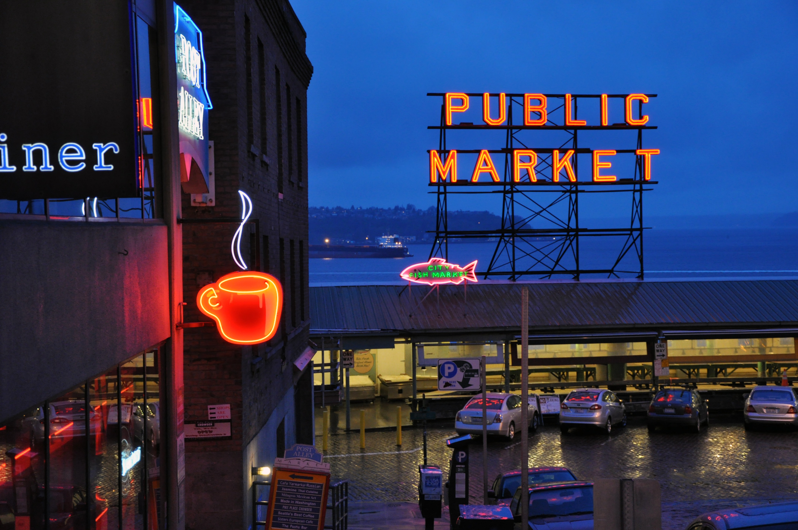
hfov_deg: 29.9
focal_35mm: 68
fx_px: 1494
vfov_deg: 20.1
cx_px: 399
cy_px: 265
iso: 1000
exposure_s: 1/30
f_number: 4.8
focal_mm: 45
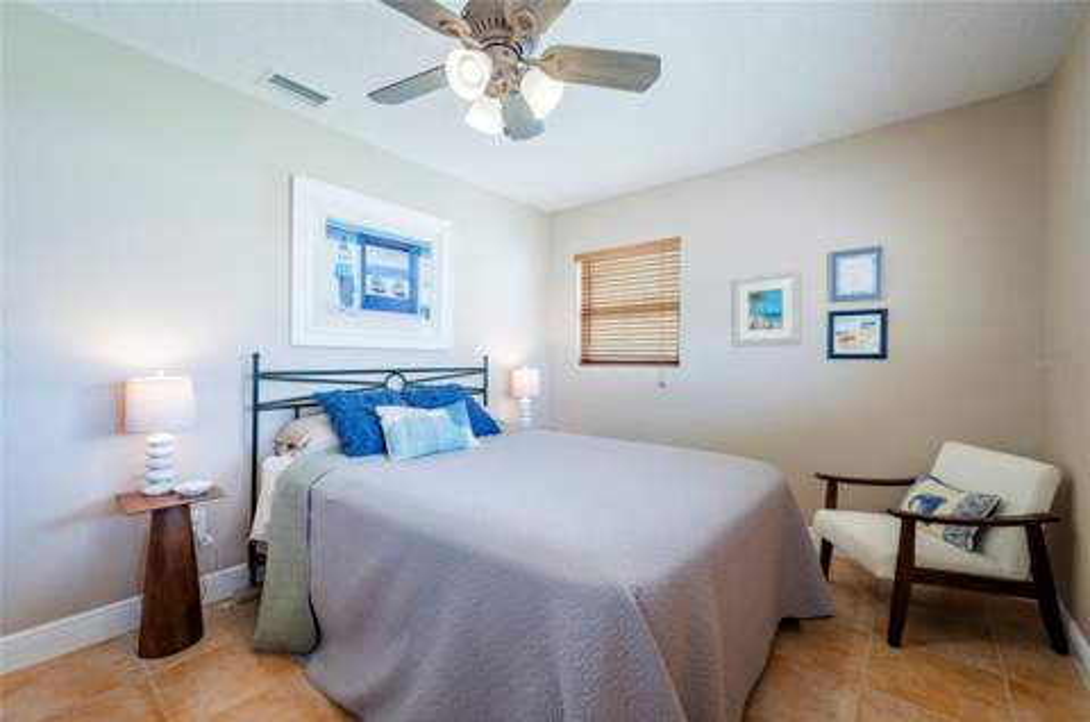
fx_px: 453
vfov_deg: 77.1
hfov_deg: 100.5
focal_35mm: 15
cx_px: 545
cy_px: 361
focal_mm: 15
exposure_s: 1/30
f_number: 8
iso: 200
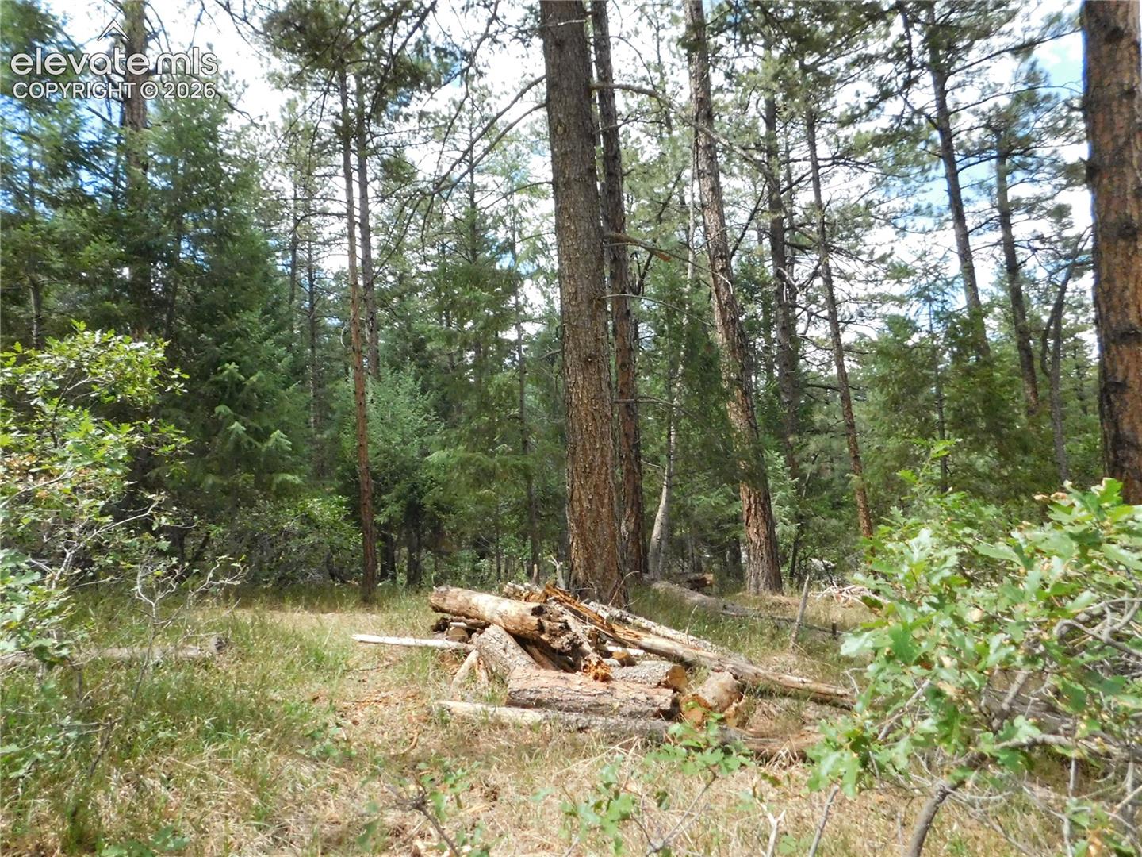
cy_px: 428
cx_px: 571
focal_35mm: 23
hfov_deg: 73.9
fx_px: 759
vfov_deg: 58.9
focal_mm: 4
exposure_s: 1/640
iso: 800
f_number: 6
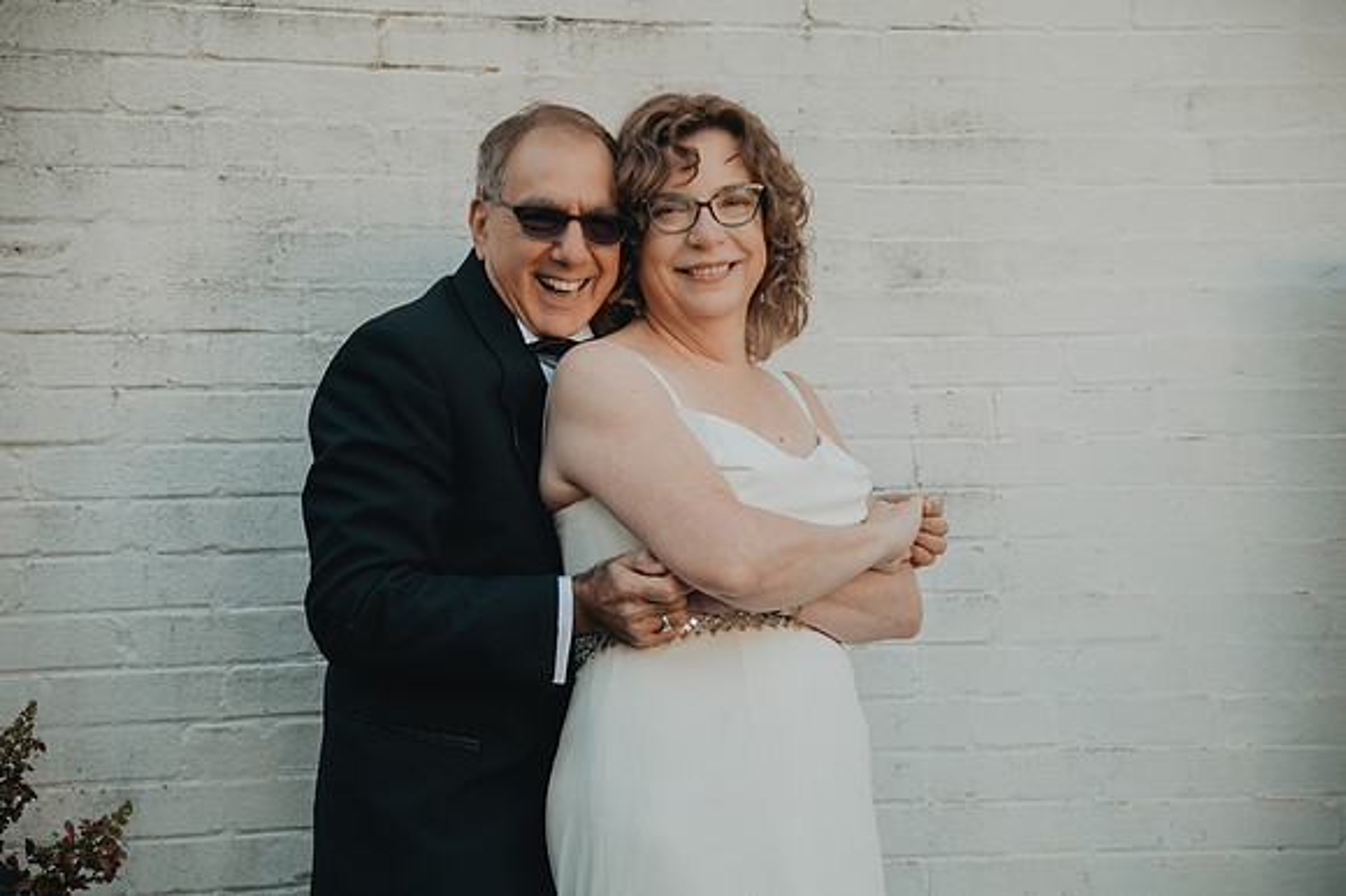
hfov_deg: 22.5
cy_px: 429
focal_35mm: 91
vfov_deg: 15.1
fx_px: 3388
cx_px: 701
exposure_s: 1/320
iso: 250
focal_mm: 85
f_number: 4
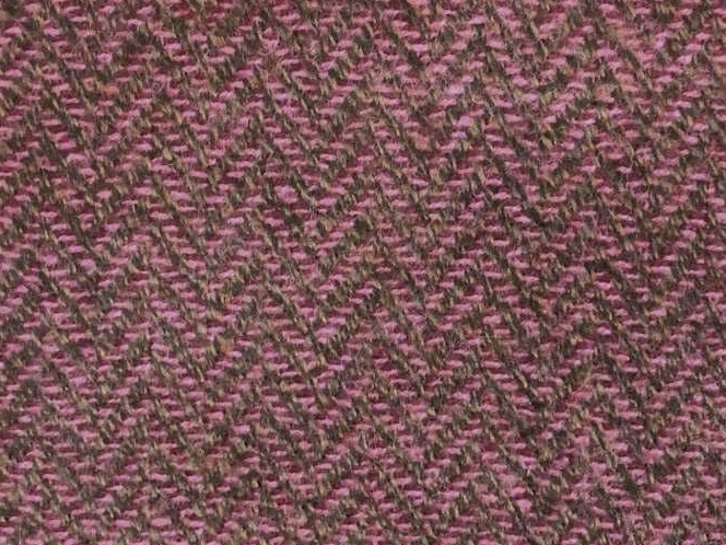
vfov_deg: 18.1
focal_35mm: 81
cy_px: 141
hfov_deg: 24.1
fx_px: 1699
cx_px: 399
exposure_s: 1/30
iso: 200
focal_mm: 3.99
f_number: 1.8
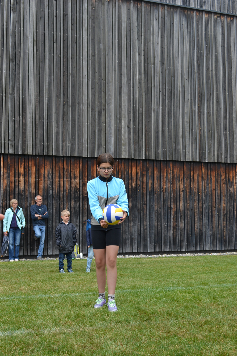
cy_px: 178
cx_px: 118
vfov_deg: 41.1
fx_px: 474
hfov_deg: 28.1
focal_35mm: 48
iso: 100
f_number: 6.3
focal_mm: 32
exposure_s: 1/160
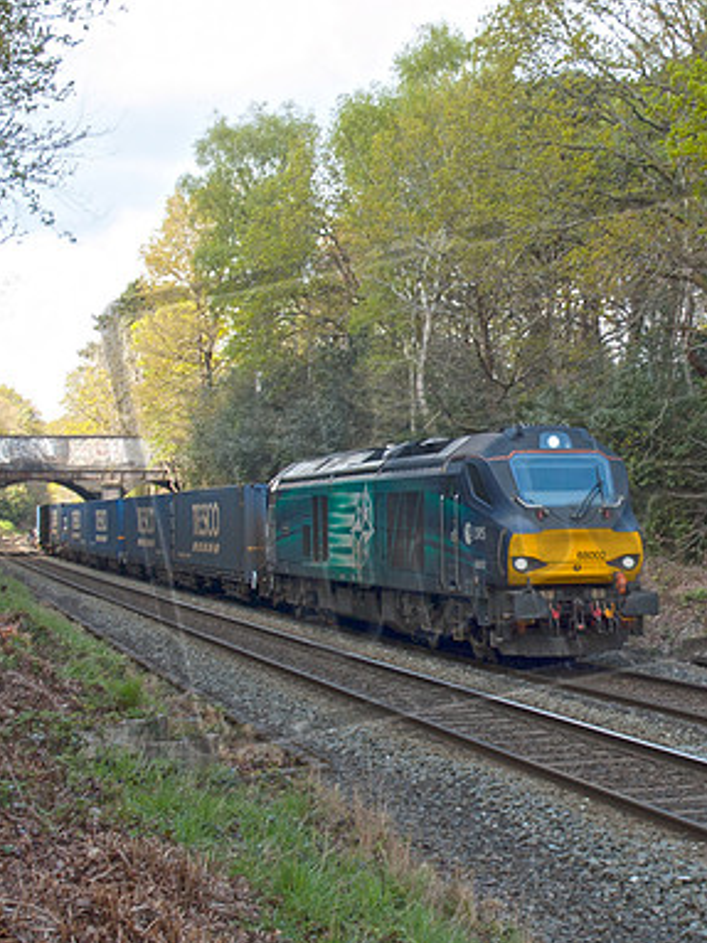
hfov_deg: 26.6
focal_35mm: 55
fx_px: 1491
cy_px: 473
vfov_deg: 35.1
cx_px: 456
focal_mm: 25
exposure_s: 1/125
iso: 200
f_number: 5.6
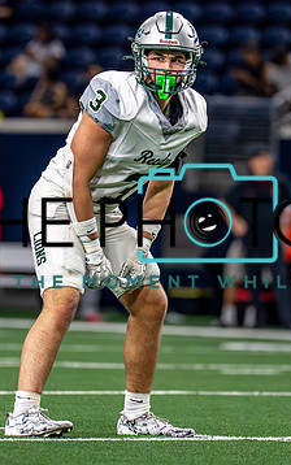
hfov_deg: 2.5
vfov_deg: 4.0
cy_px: 209
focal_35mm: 529
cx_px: 127
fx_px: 6707
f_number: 2.8
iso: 5000
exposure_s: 1/2000
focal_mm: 200
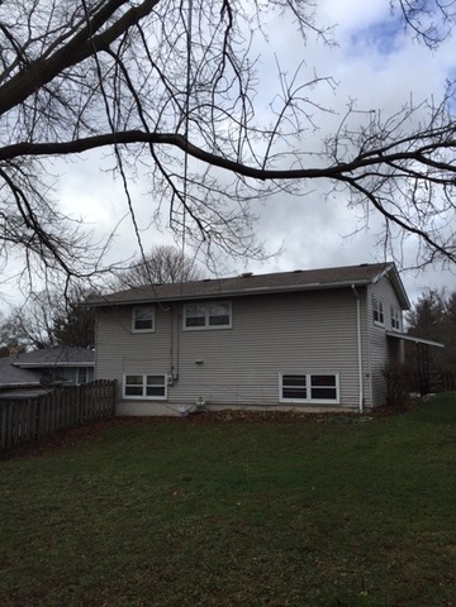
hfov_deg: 48.2
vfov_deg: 61.7
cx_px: 228
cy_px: 304
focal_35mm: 29
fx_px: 509
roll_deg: +0.9
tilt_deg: +9.3
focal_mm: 4.15
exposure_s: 1/1130
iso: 32
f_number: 2.2
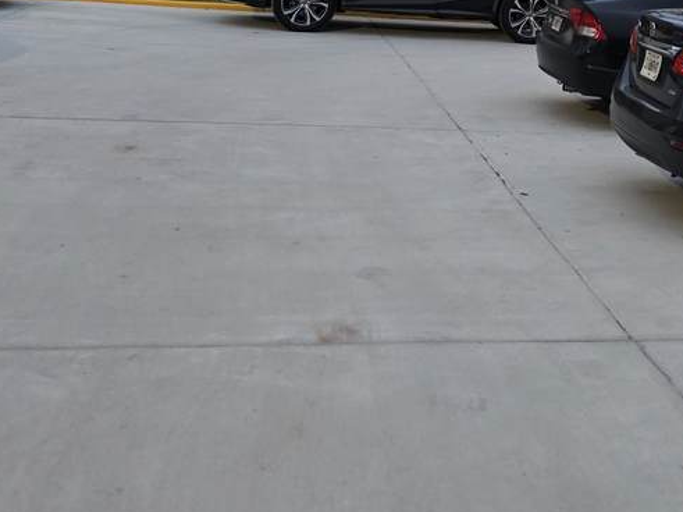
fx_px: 1184
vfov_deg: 22.5
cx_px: 615
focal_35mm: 60
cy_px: -103
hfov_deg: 30.7
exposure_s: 1/120
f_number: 1.7
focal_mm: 6.3
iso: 800
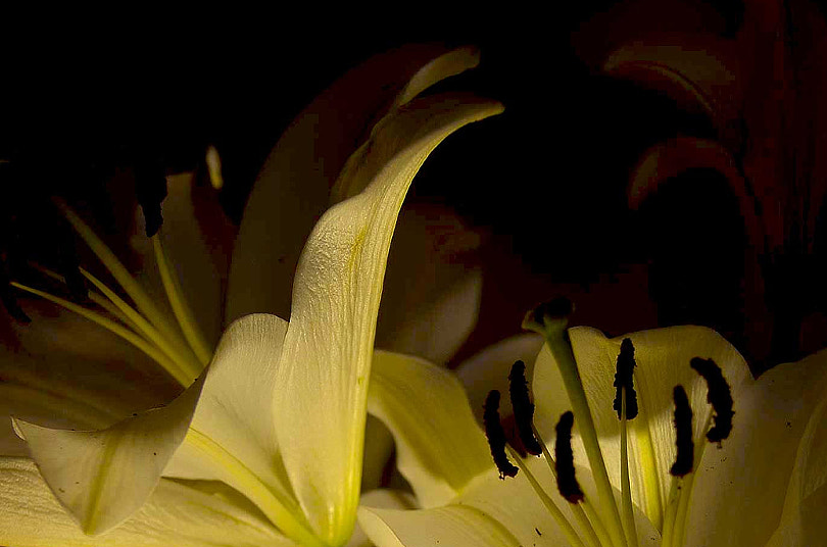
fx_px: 1765
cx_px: 351
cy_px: 514
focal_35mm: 77
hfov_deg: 26.3
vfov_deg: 17.3
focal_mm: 26
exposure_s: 1/45
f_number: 4.2
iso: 100
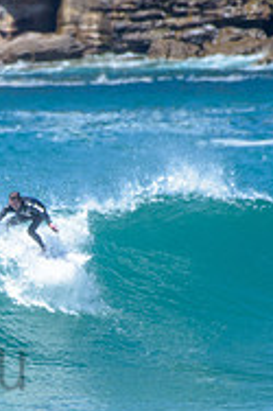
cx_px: -62
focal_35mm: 1893
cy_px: 245
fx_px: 21571
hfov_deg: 0.7
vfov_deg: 1.1
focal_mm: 500
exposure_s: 1/2000
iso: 180
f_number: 5.6
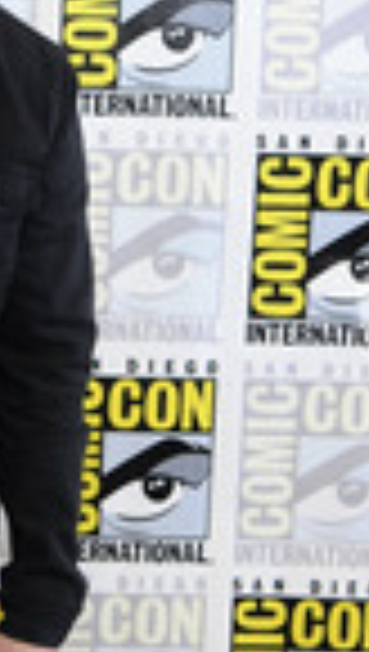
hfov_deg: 11.2
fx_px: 1802
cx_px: -178
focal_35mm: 104
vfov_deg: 20.3
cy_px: 540
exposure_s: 1/60
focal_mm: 24
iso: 1000
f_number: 4
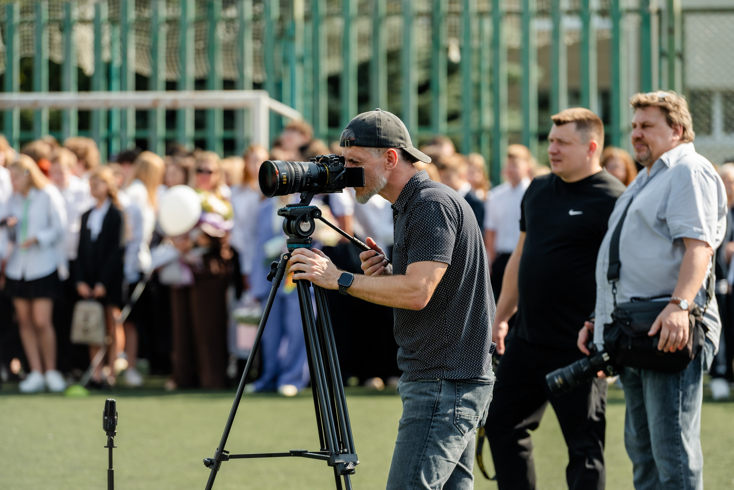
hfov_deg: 10.1
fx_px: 4133
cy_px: 245
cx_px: 367
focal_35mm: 203
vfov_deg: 6.8
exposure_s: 1/1000
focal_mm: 200
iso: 160
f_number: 4.5
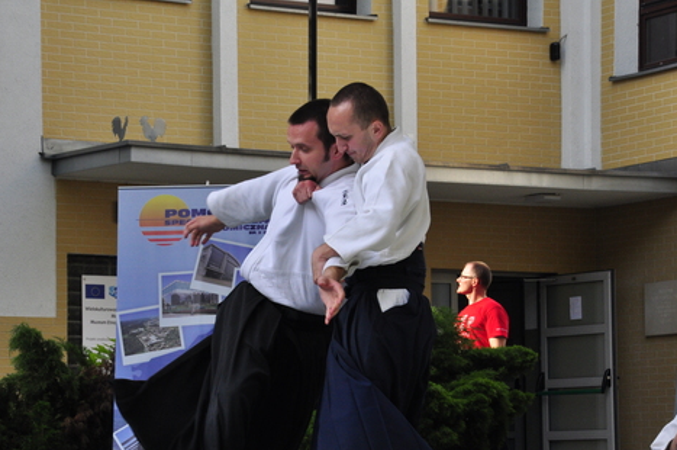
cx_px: 281
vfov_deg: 9.5
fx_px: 2704
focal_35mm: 144
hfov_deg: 14.3
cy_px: 301
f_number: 13
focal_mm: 70
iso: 500
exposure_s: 1/250
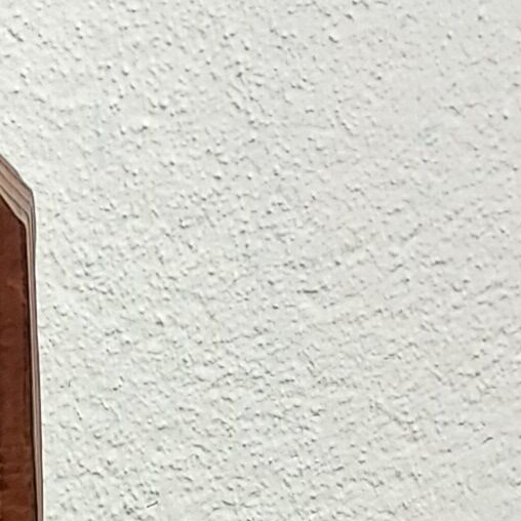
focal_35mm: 167
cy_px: 1149
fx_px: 2844
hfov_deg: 10.4
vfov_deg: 9.5
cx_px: -37
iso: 40
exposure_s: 1/50
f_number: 1.8
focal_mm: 4.6
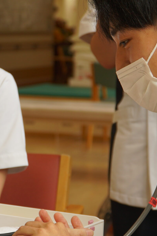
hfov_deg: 10.2
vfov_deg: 15.3
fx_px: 877
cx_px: 52
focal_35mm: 134
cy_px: 114
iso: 200
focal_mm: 42
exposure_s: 1/160
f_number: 4
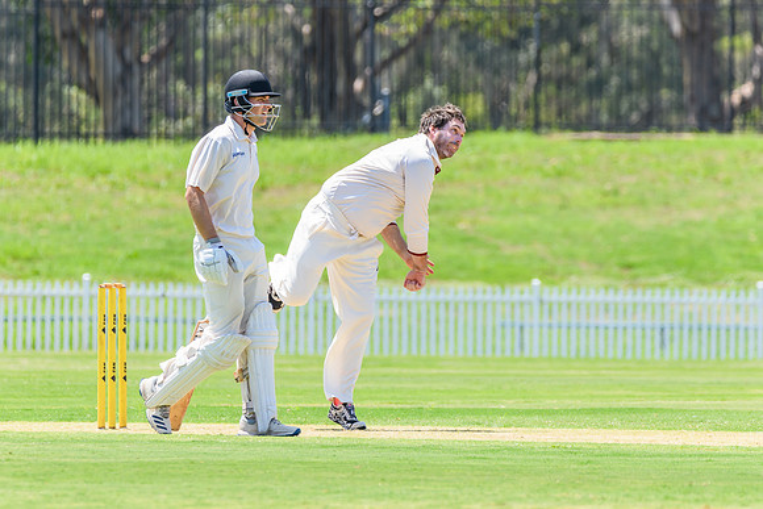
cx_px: 399
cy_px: 296
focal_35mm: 549
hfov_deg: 3.8
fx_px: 11630
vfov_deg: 2.5
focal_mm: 380
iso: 400
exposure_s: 1/800
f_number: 6.3
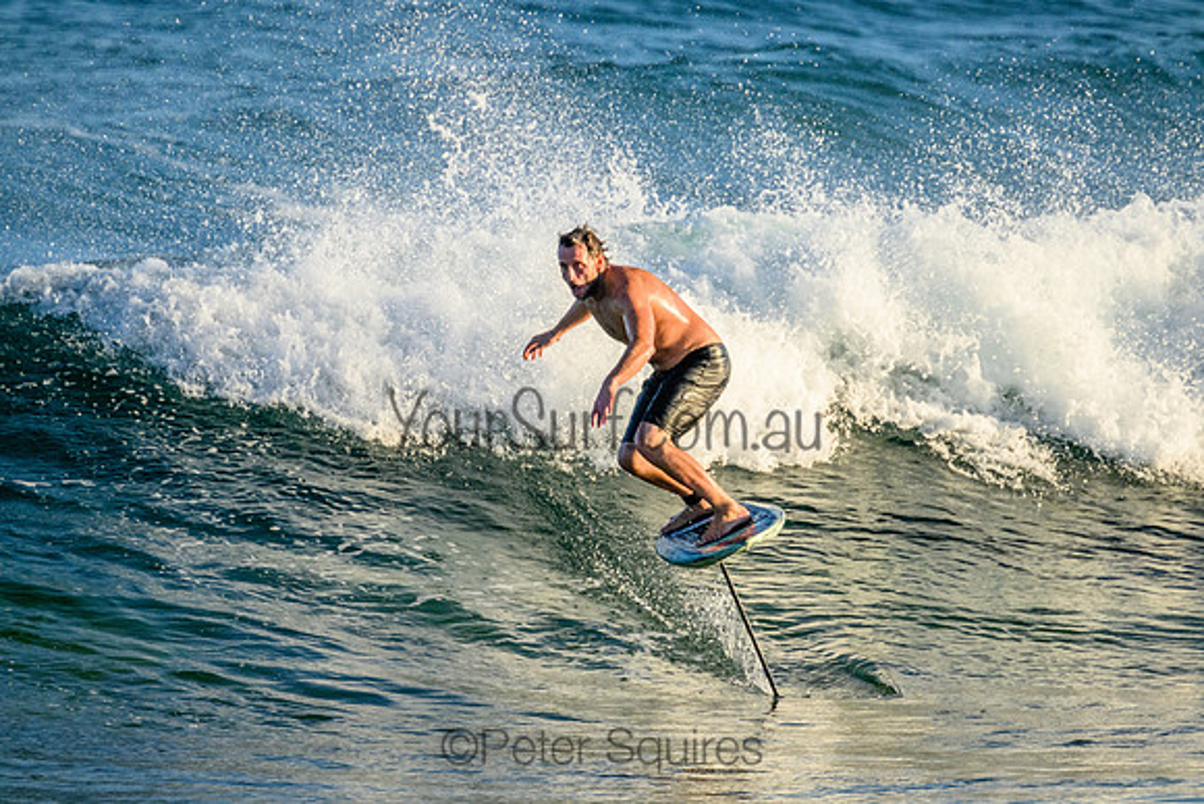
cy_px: 402
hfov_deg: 2.6
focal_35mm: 800
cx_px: 602
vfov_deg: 1.7
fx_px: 26761
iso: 1600
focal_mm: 800
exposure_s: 1/2000
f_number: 11
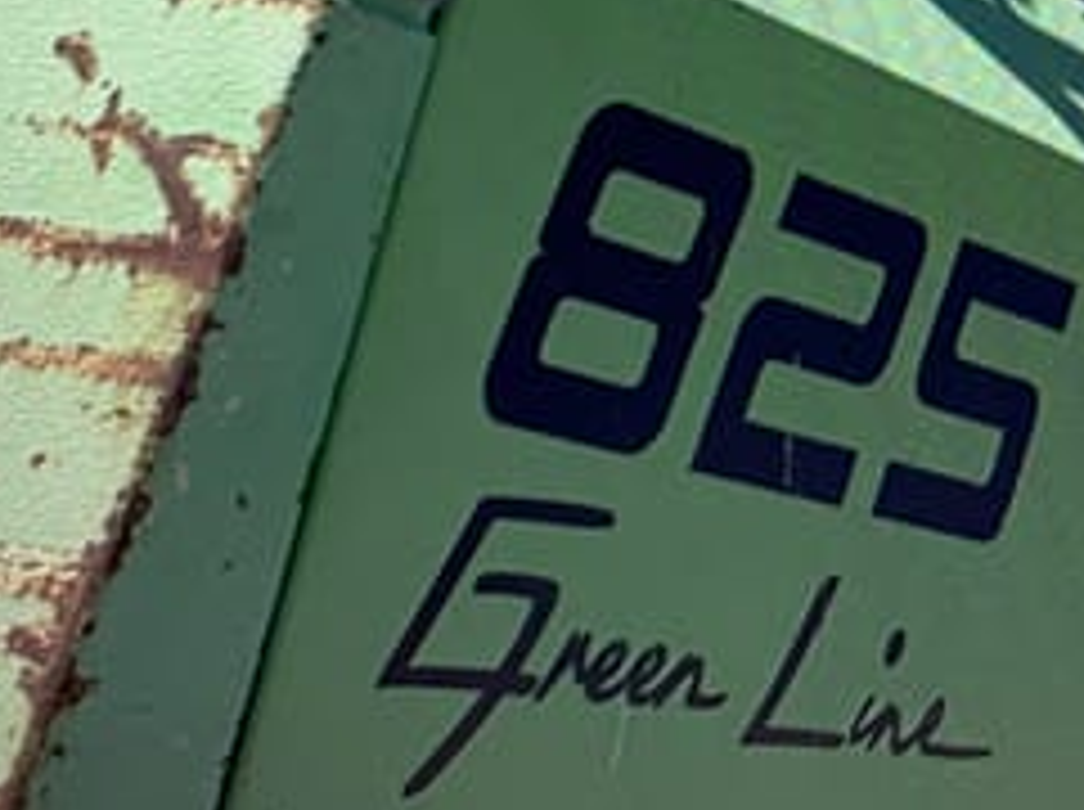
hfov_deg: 21.7
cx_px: 1340
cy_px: -324
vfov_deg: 16.5
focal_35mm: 83
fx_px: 2595
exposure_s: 1/72
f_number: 1.8
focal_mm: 4.25
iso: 125
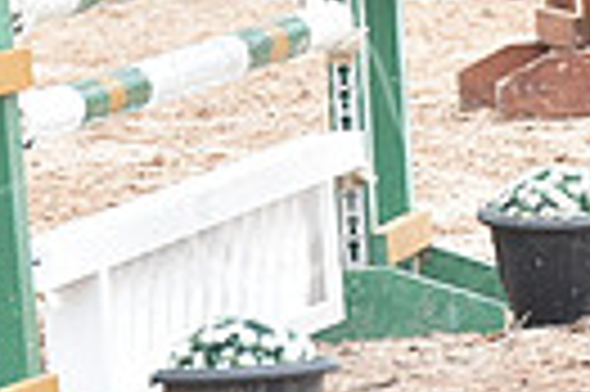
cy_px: -437
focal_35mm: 688
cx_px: 270
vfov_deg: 2.0
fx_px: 11261
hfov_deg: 3.0
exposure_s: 1/1000
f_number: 4.8
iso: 1000
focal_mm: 155
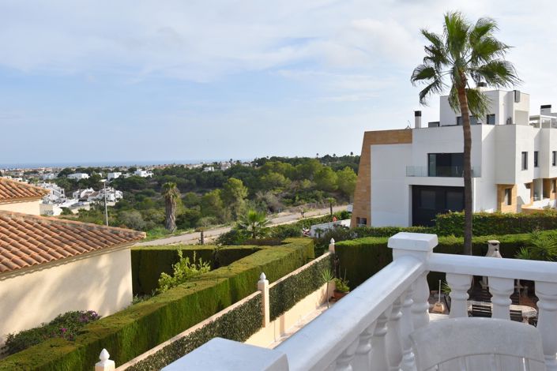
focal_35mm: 30
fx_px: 464
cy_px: 186
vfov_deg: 43.6
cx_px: 278
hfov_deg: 61.9
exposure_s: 1/250
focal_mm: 20
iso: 100
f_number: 8
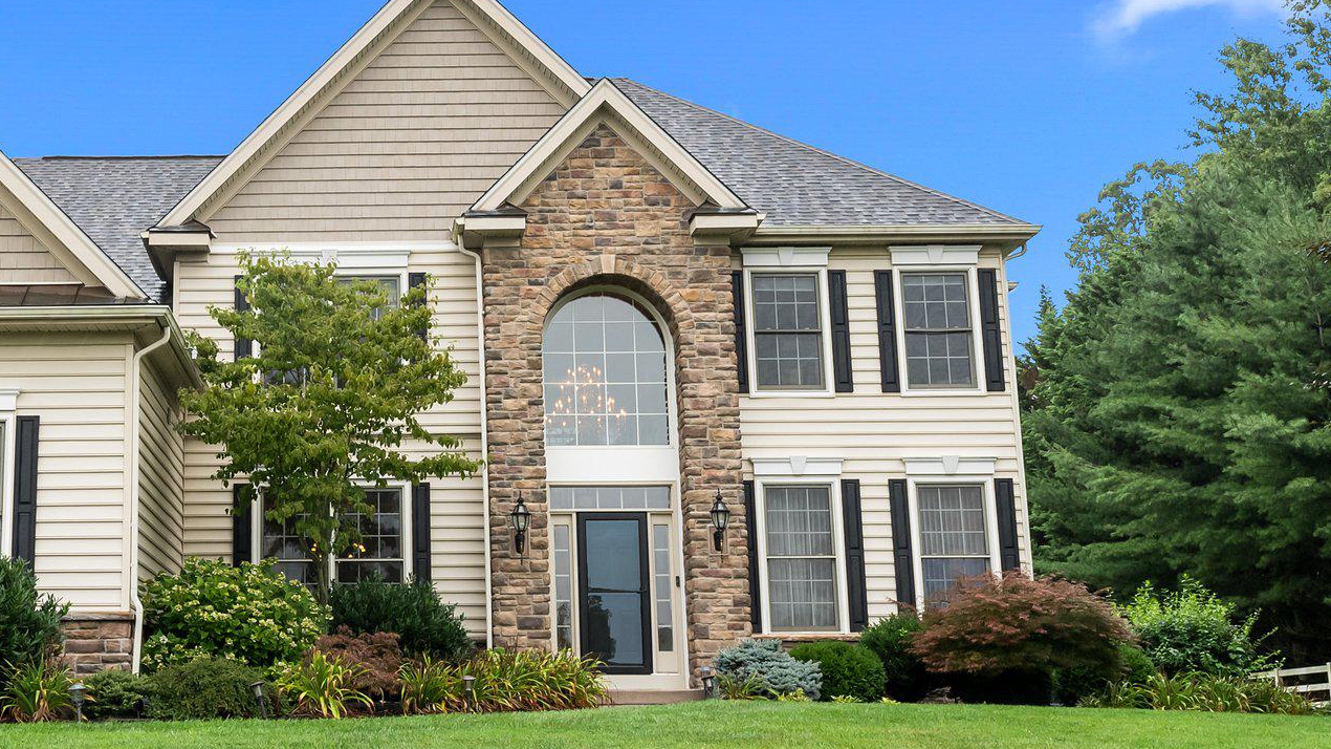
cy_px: 351
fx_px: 1729
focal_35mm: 49
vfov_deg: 24.4
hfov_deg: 40.8
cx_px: 322
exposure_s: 1/80
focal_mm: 29
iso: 640
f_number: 11
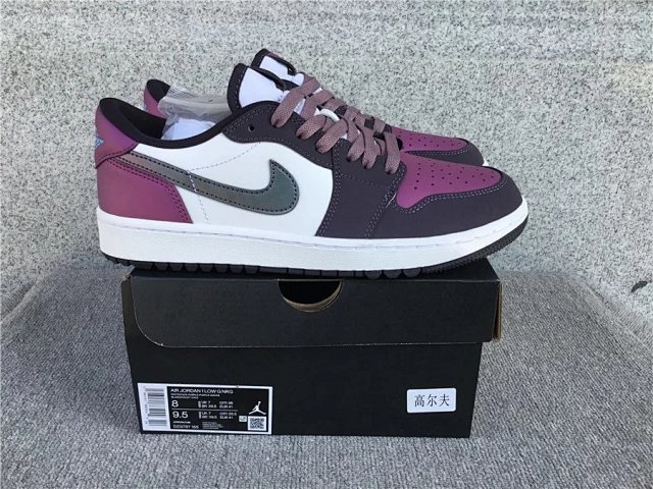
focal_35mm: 31
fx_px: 585
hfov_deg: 58.4
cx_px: 326
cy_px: 244
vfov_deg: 45.4
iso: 25
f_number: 2.4
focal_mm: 3.3
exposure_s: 1/284
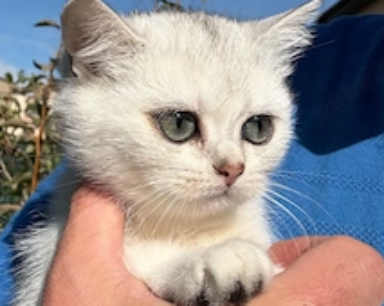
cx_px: 126
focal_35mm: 55
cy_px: 99
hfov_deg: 33.9
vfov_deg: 27.4
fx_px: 624
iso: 32
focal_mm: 2.69
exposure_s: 1/2445
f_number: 1.9
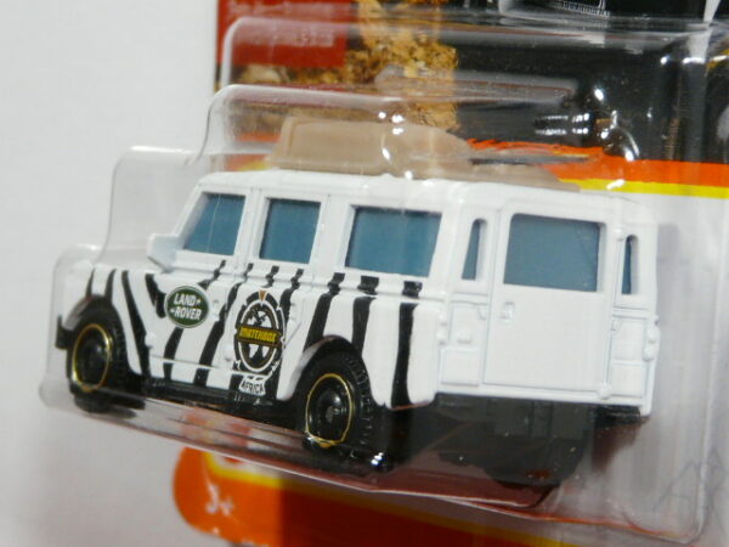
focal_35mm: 158
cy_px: 274
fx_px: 3327
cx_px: 364
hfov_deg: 12.5
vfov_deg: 9.4
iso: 160
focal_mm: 16.2
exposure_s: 1/50
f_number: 3.6
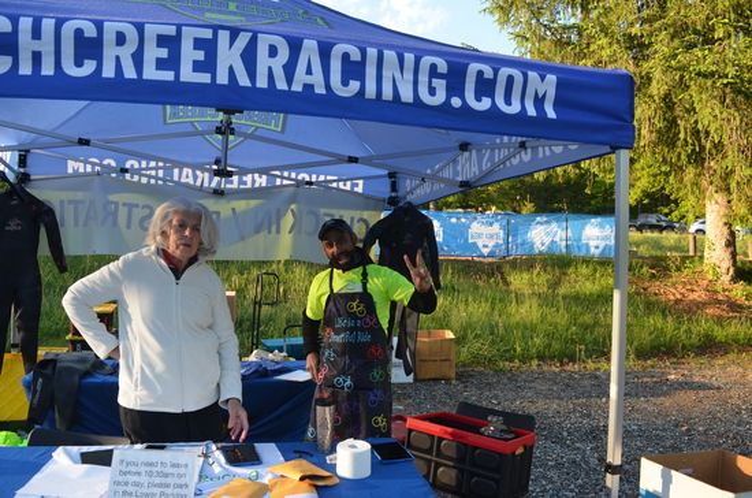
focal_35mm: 27
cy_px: 249
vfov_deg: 47.7
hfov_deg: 67.5
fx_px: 563
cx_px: 376
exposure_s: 1/125
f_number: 5.6
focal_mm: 18
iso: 200
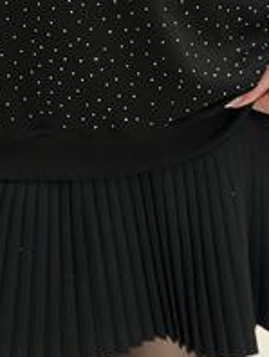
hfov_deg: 11.8
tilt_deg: -20.7
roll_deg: +1.5
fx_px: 1303
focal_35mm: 126
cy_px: -50
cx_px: 83
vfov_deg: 15.2
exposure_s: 1/50
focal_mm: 6.86
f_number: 1.78
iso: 100
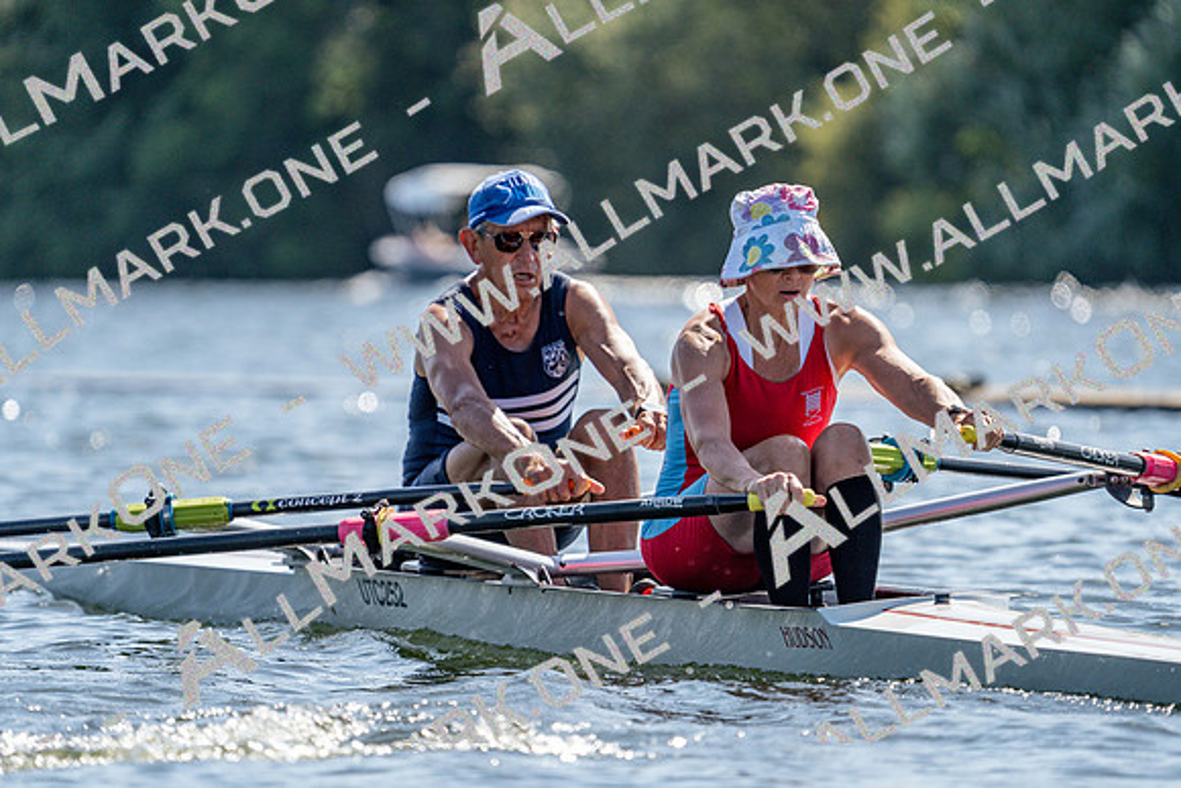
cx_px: 590
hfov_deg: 4.9
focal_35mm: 422
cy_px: 394
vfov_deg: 3.3
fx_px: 13847
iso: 400
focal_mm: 422
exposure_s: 1/2000
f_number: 6.3
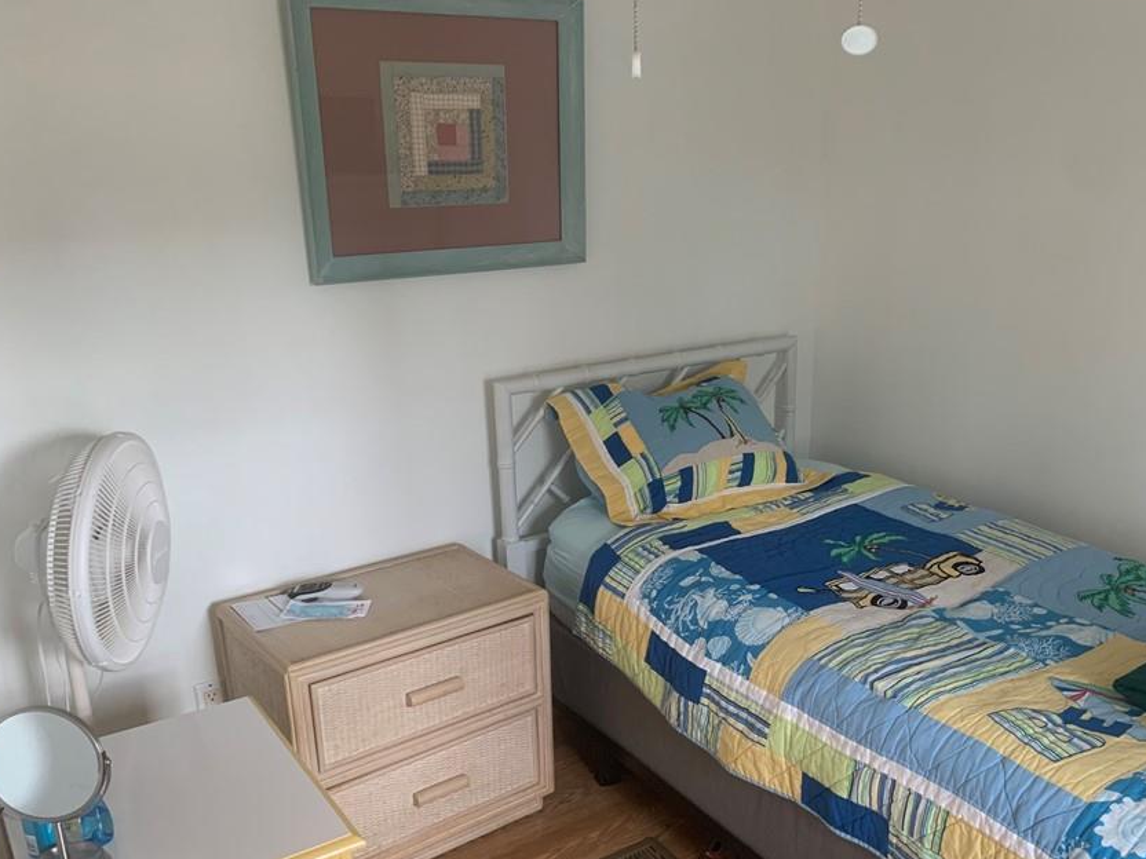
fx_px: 1059
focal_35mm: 32
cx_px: 643
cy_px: 507
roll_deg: +0.2
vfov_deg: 44.0
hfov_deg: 56.7
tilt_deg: -21.0
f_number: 1.8
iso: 125
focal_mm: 4.25
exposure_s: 1/60
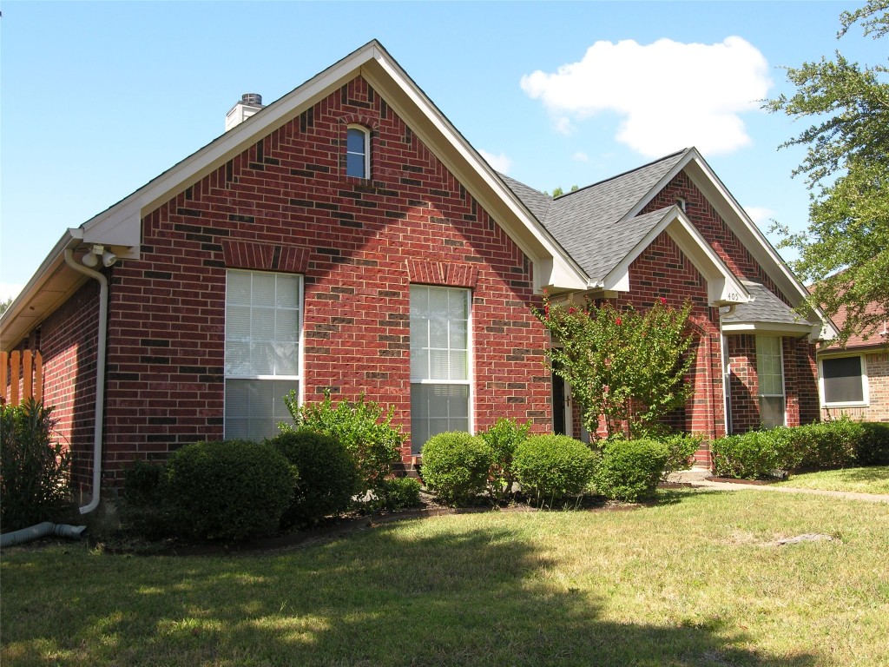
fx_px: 873
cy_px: 334
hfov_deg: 54.0
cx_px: 444
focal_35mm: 34
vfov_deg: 41.8
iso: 50
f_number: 5.2
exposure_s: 1/152
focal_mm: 8.7
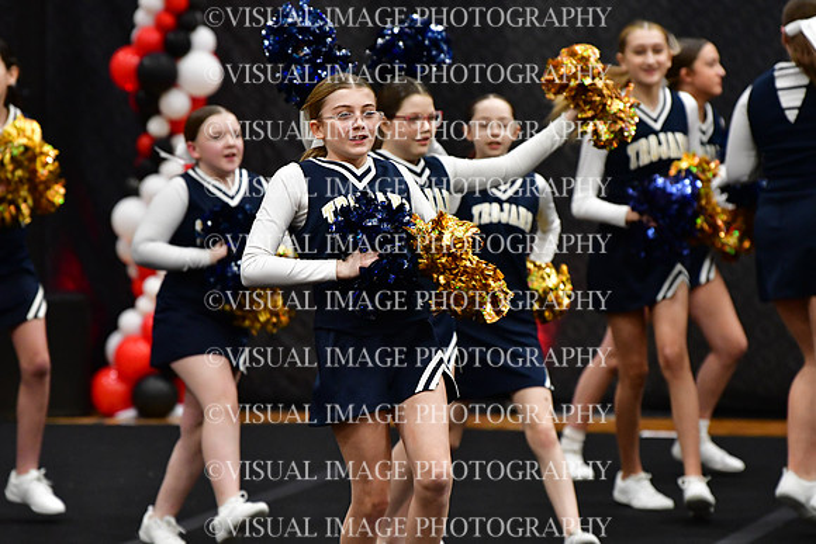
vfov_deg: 4.6
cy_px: 272
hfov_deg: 6.9
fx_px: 6801
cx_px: 408
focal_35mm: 300
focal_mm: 200
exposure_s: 1/500
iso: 4000
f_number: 3.5
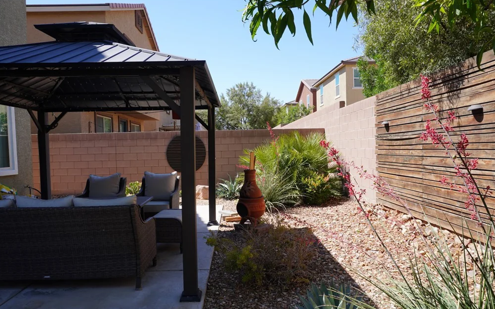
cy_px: 162
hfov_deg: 72.6
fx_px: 337
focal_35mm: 25
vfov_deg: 49.2
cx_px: 249
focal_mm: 16
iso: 100
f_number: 8
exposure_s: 1/125
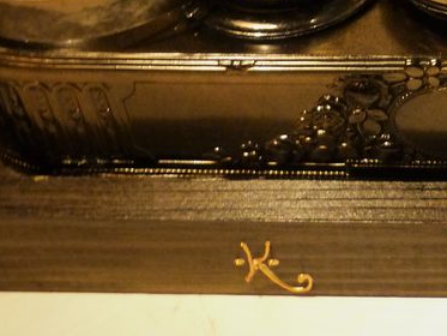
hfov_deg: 26.7
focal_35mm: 67
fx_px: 865
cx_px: 485
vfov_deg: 20.2
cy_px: -96
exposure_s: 1/10
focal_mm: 4.5
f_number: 2.8
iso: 400
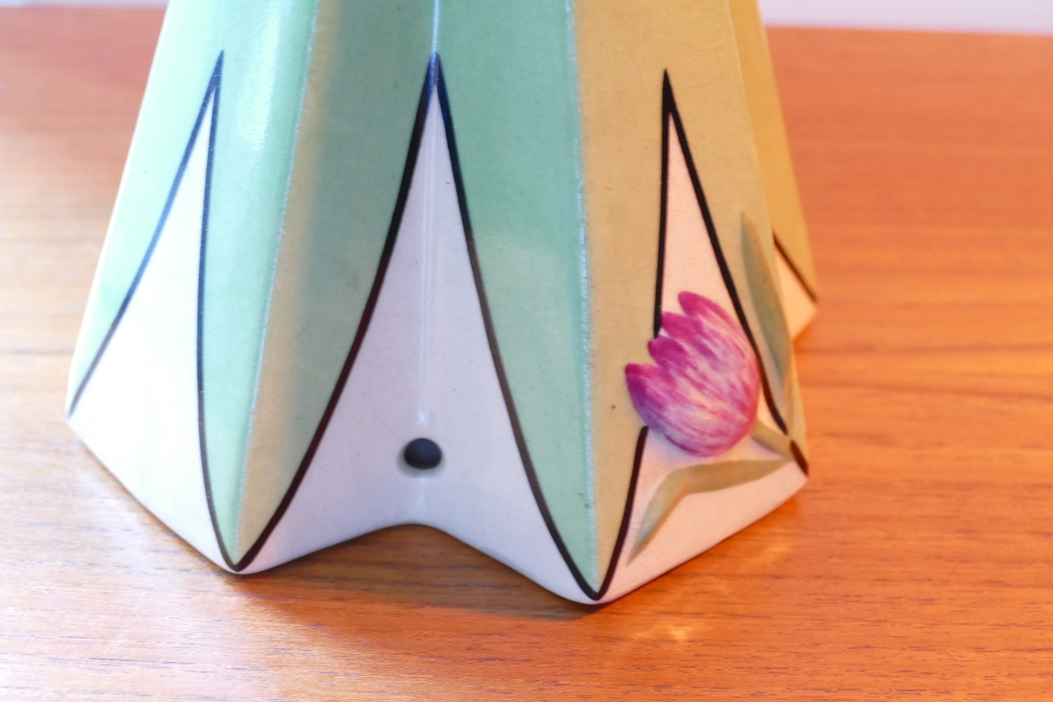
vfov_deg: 20.6
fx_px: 1930
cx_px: 526
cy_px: 351
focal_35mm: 66
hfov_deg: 30.5
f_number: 3.6
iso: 1600
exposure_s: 1/6
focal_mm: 24
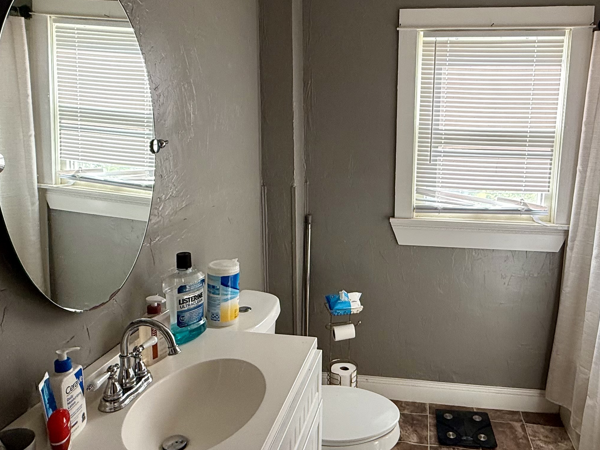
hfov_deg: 62.9
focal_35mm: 28
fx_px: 485
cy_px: 209
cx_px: 359
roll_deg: -1.3
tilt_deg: -10.4
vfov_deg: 49.7
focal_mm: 2.22
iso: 64
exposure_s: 1/135
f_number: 2.2
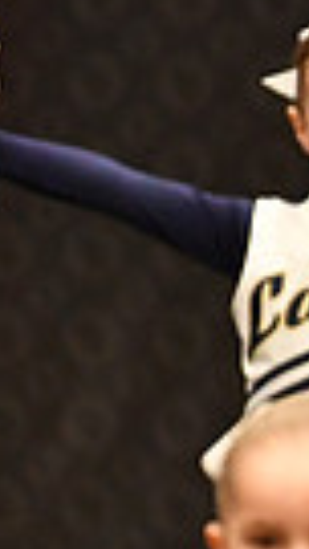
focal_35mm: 1283
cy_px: 543
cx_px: 1000
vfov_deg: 1.7
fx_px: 18677
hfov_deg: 0.9
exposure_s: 1/800
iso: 5000
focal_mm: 190
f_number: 2.8
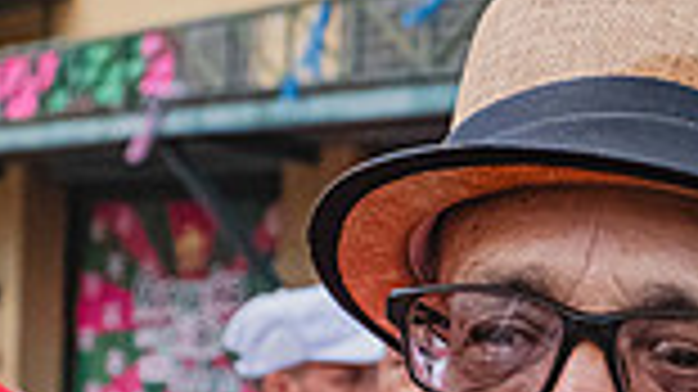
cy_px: 559
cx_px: 671
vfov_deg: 15.4
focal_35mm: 73
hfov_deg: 27.6
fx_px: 1350
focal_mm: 16
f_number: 3.2
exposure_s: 1/2500
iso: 4000
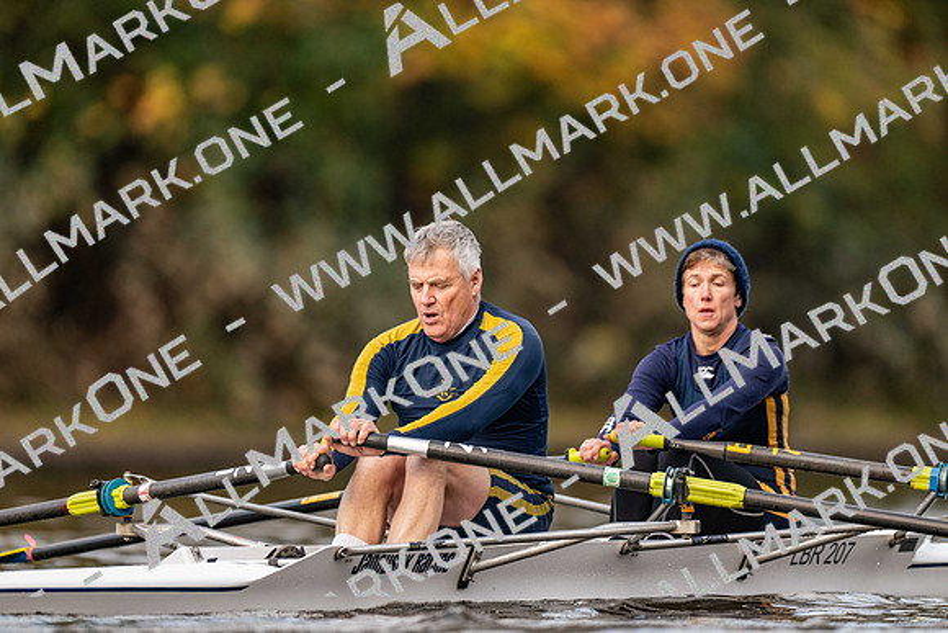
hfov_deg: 3.4
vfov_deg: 2.3
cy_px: 316
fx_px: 15803
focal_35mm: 600
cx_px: 474
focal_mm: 600
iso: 1600
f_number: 4
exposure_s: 1/2500
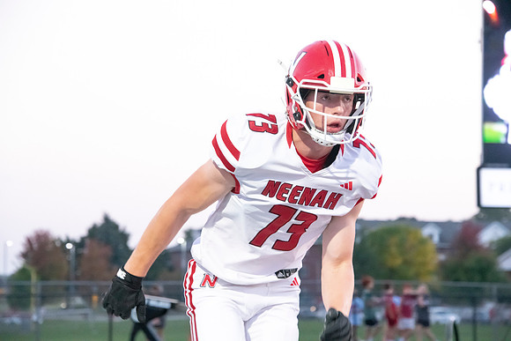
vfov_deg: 8.6
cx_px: 256
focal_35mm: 160
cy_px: 170
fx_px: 2272
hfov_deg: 12.8
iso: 10000
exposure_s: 1/320
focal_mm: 160
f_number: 7.1
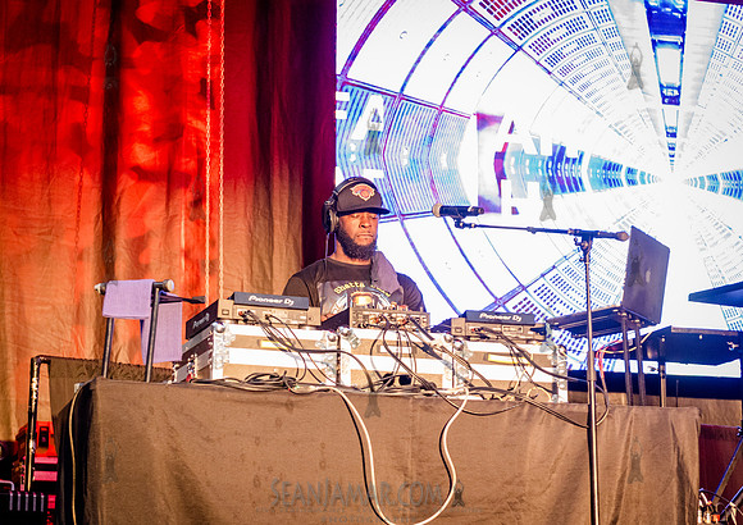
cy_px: 277
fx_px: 1690
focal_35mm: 80
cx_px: 373
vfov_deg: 17.7
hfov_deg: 24.8
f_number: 3.2
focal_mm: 56
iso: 4000
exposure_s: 1/160
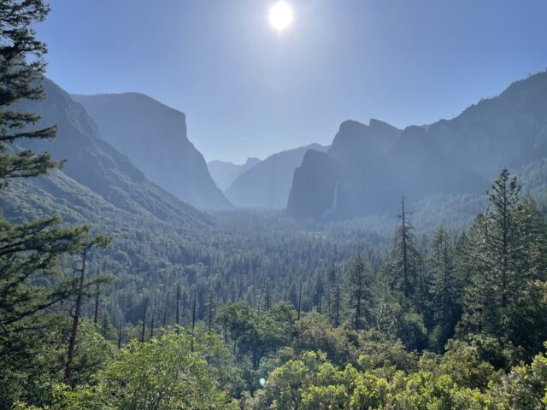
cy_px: 205
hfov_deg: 67.3
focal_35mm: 26
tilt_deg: -0.1
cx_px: 274
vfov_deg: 53.1
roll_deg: -0.2
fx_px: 411
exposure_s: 1/8403
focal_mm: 4.2
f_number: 1.6
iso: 32
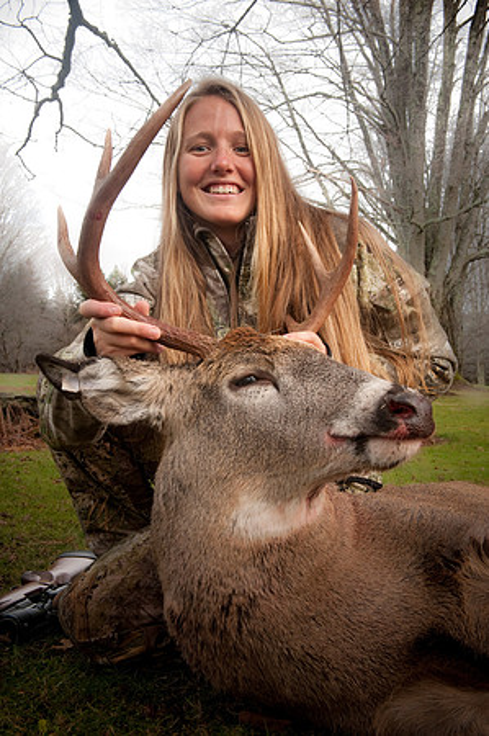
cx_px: 244
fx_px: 715
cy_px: 368
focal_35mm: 35
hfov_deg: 37.8
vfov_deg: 54.5
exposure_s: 1/60
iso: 1000
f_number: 14
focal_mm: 35
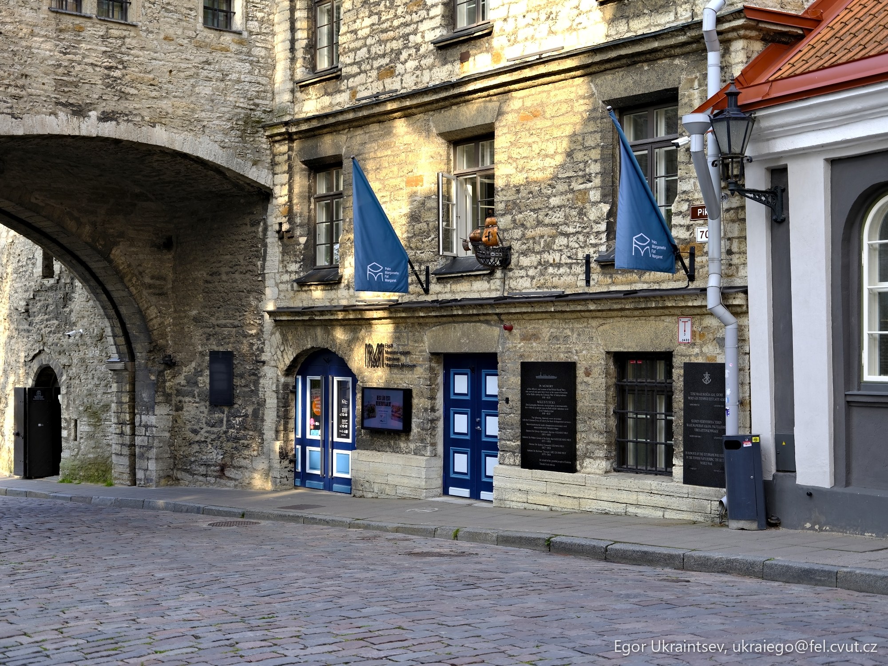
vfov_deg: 26.6
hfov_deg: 34.9
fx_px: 1411
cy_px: 333
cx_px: 444
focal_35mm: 55
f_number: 5.6
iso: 100
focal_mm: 70
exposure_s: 1/45
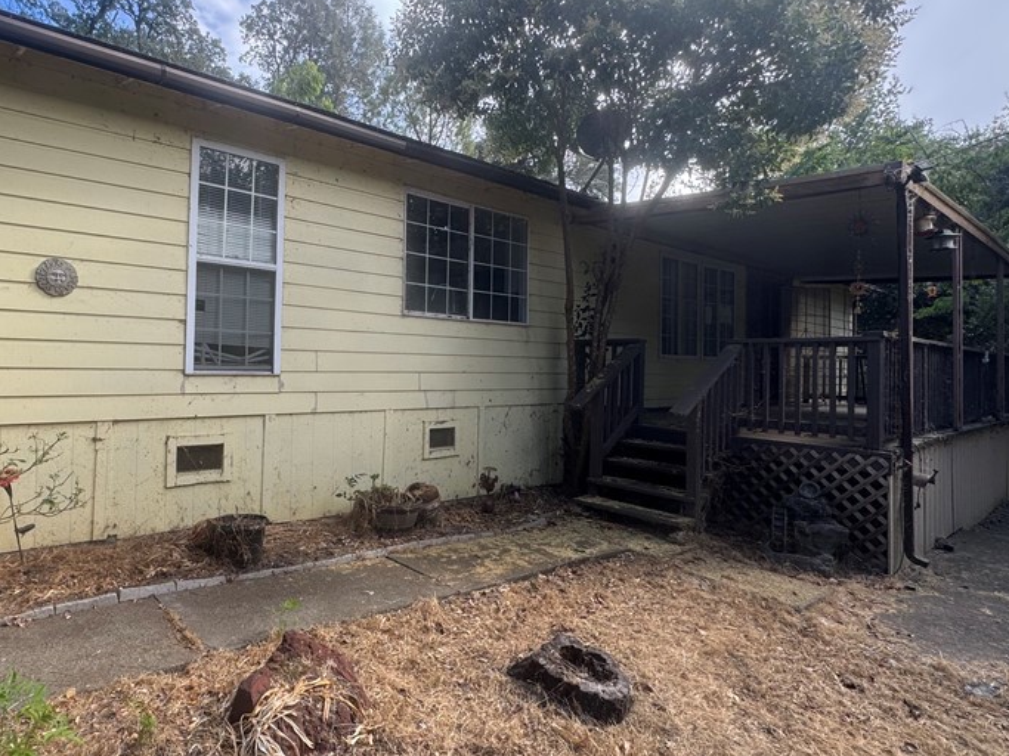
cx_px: 375
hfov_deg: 77.5
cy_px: 354
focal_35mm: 21
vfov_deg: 63.4
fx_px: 612
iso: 40
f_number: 2.2
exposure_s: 1/212
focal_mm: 2.22
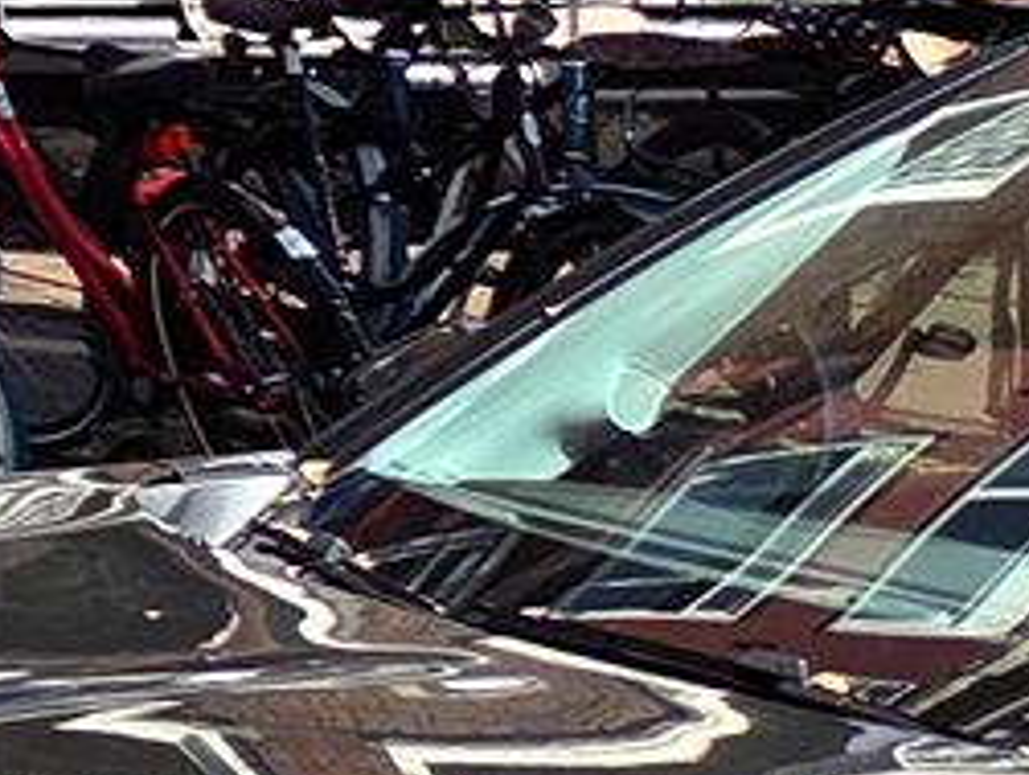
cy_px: -1042
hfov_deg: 7.9
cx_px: -2775
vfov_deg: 7.6
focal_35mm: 183
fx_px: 5448
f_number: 1.8
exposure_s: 1/2503
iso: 80
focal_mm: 5.4
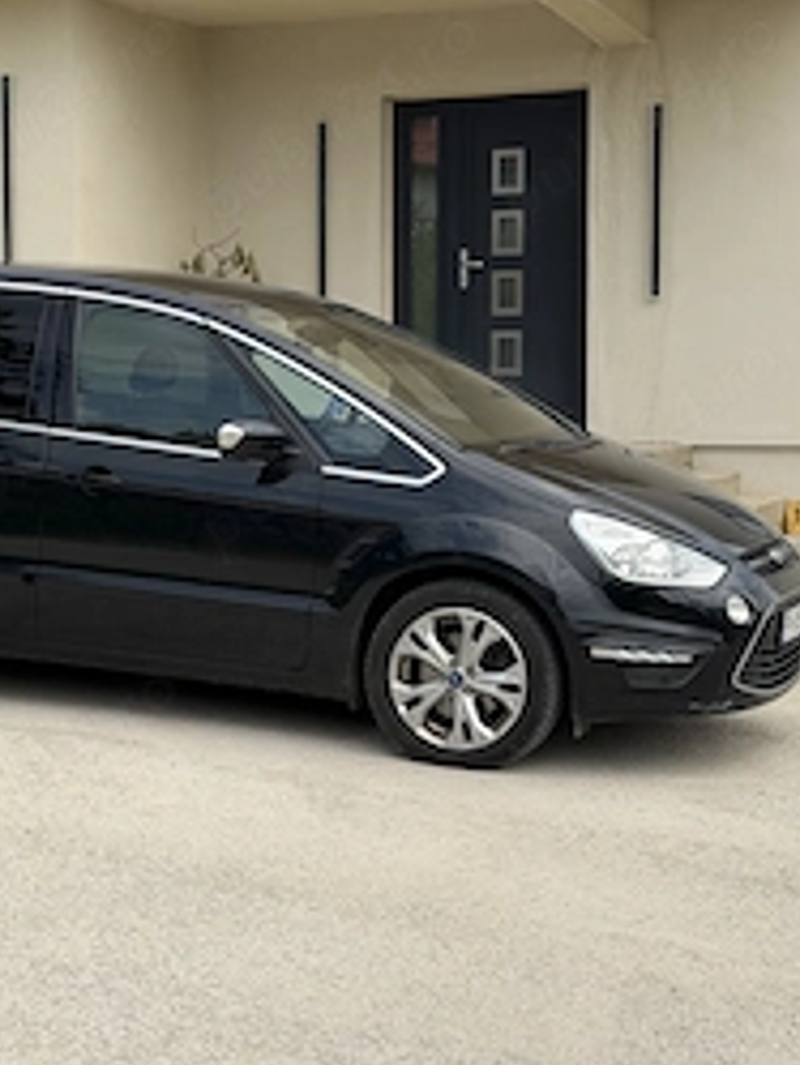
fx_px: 2371
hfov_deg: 19.0
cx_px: 188
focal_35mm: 77
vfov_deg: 25.3
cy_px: 518
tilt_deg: -3.9
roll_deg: +0.1
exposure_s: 1/2865
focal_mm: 6.76
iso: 64
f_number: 1.78
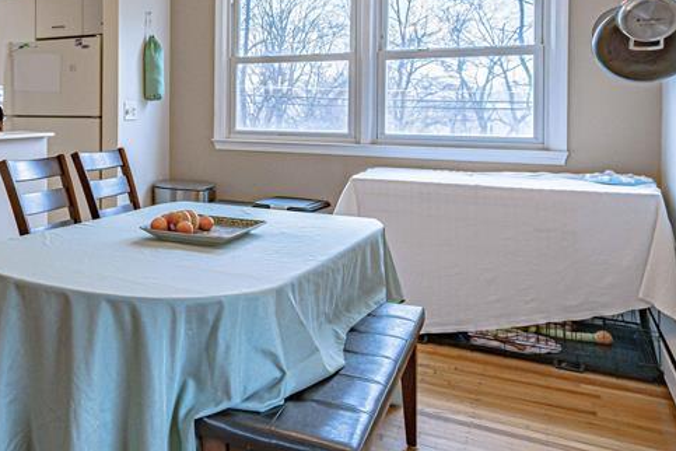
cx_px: 28
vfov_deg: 36.0
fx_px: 676
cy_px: 108
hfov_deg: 46.2
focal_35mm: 36
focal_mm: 16
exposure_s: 1/800
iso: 640
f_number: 5
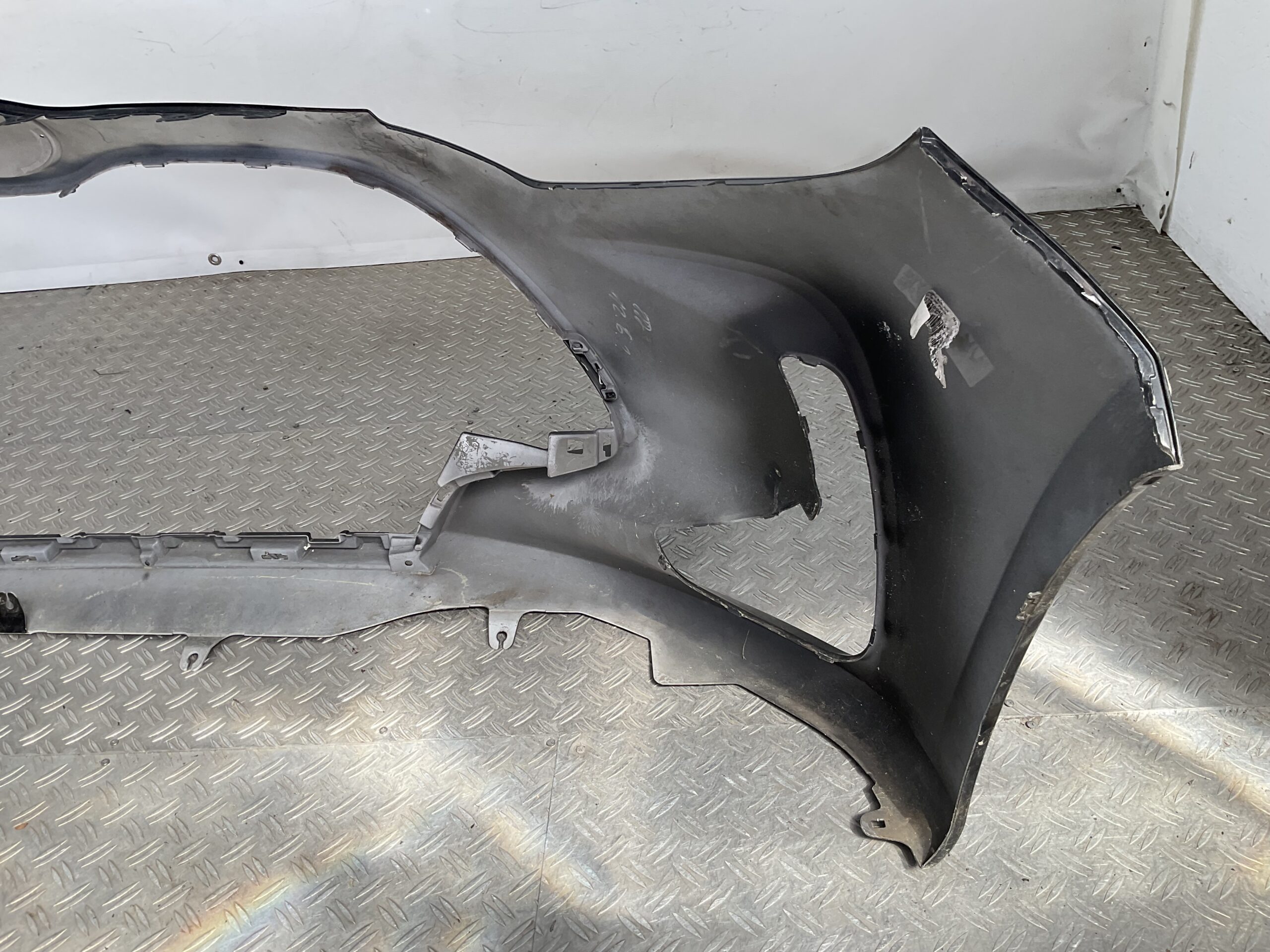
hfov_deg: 61.7
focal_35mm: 29
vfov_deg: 48.2
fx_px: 1064
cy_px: 476
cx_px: 635
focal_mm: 3
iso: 16
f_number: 1.8
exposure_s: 1/291
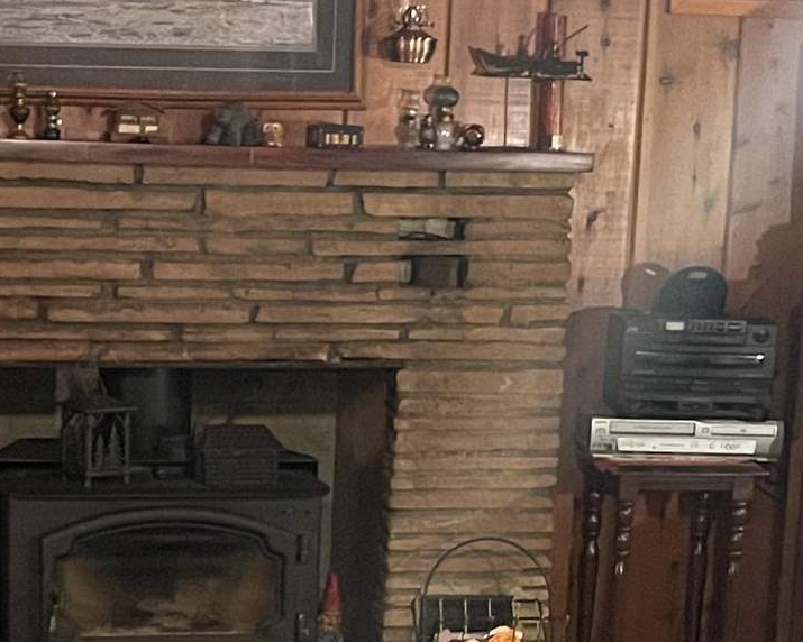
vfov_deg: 13.9
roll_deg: -2.1
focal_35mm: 109
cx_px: 186
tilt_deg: -13.0
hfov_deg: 17.5
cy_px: 672
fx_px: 2590
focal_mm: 4.2
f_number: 1.6
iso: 640
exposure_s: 1/30
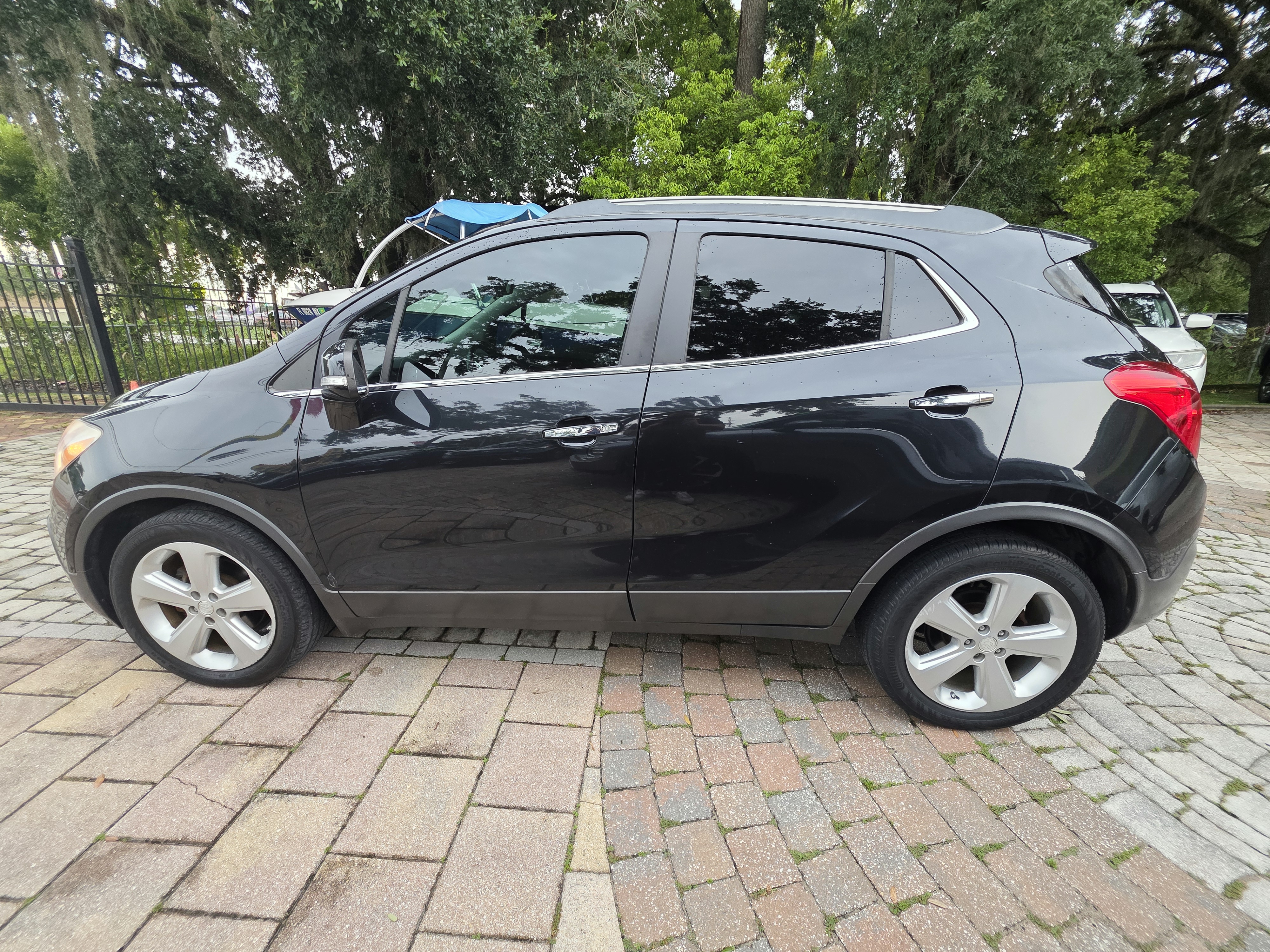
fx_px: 477
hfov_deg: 106.2
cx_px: 635
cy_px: 476
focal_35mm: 13
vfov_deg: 89.9
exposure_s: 1/120
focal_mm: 2.2
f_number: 1.9
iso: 160
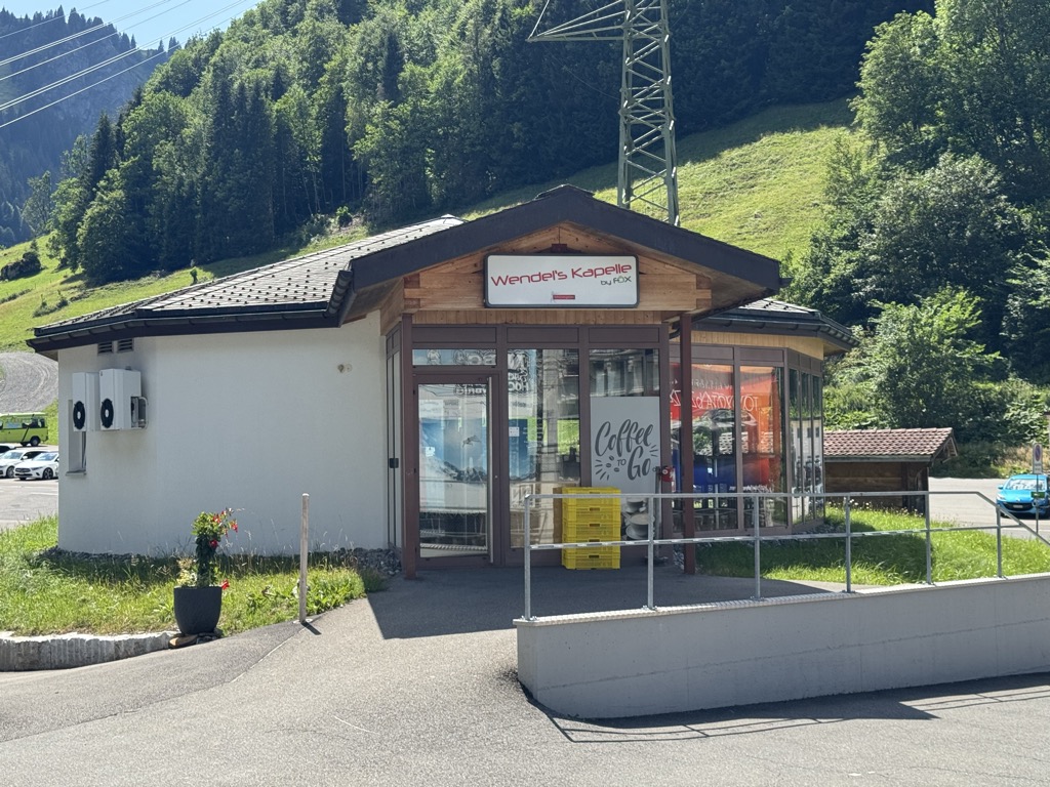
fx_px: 1456
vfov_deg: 30.3
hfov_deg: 39.7
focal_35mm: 48
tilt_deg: +2.6
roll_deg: +0.9
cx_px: 525
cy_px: 394
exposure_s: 1/1984
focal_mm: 6.76
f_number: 1.78
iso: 64
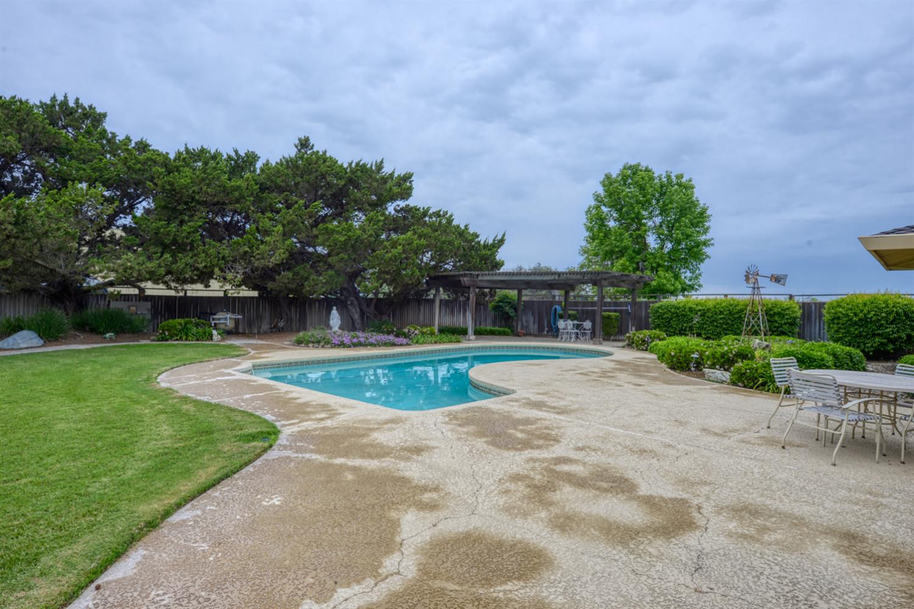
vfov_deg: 61.9
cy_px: 304
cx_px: 457
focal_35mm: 20
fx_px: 508
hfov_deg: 84.0
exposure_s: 1/250
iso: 400
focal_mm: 20
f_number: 10
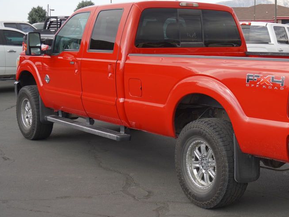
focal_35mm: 66
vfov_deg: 22.3
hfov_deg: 29.1
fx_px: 549
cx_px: 216
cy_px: 100
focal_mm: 29
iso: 100
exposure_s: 1/200
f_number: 4.5
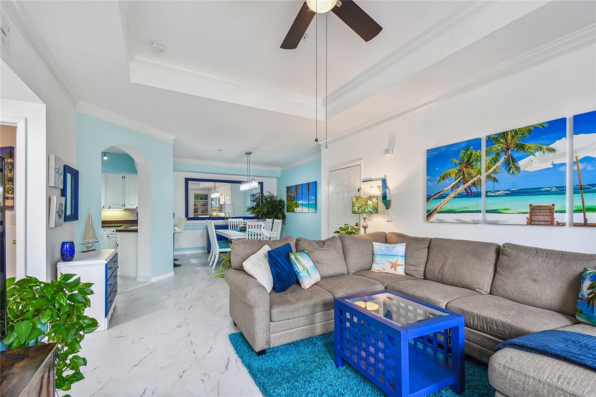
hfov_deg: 100.4
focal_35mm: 15
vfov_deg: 77.3
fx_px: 248
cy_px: 198
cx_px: 298
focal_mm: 10
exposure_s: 1/15
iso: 100
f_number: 7.1
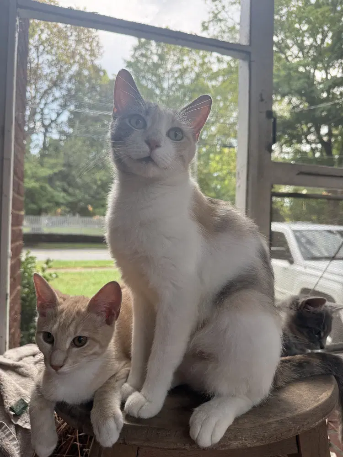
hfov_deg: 56.8
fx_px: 317
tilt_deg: +0.4
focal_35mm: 24
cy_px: 228
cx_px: 172
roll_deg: -1.6
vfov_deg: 71.6
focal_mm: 6.76
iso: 200
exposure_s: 1/171
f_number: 1.78
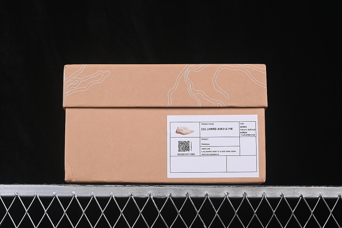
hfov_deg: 27.0
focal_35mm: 75
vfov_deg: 18.2
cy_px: 114
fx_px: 712
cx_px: 171
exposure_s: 1/80
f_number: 8
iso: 160
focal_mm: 50
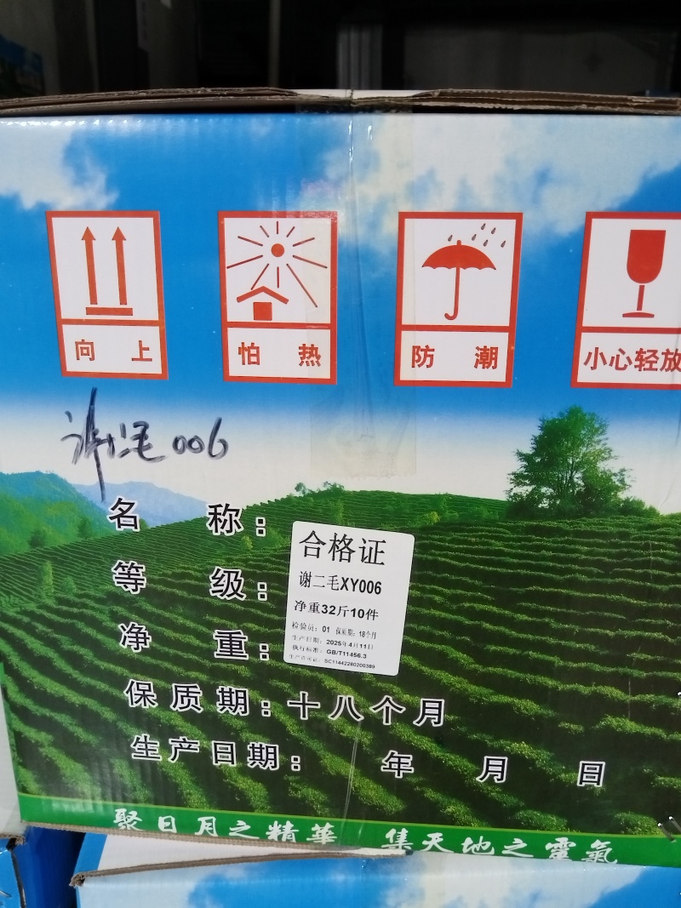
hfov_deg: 53.1
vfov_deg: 67.3
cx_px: 340
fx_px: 682
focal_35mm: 26
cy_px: 454
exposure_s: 1/100
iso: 1690
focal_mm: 4.95
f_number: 1.9
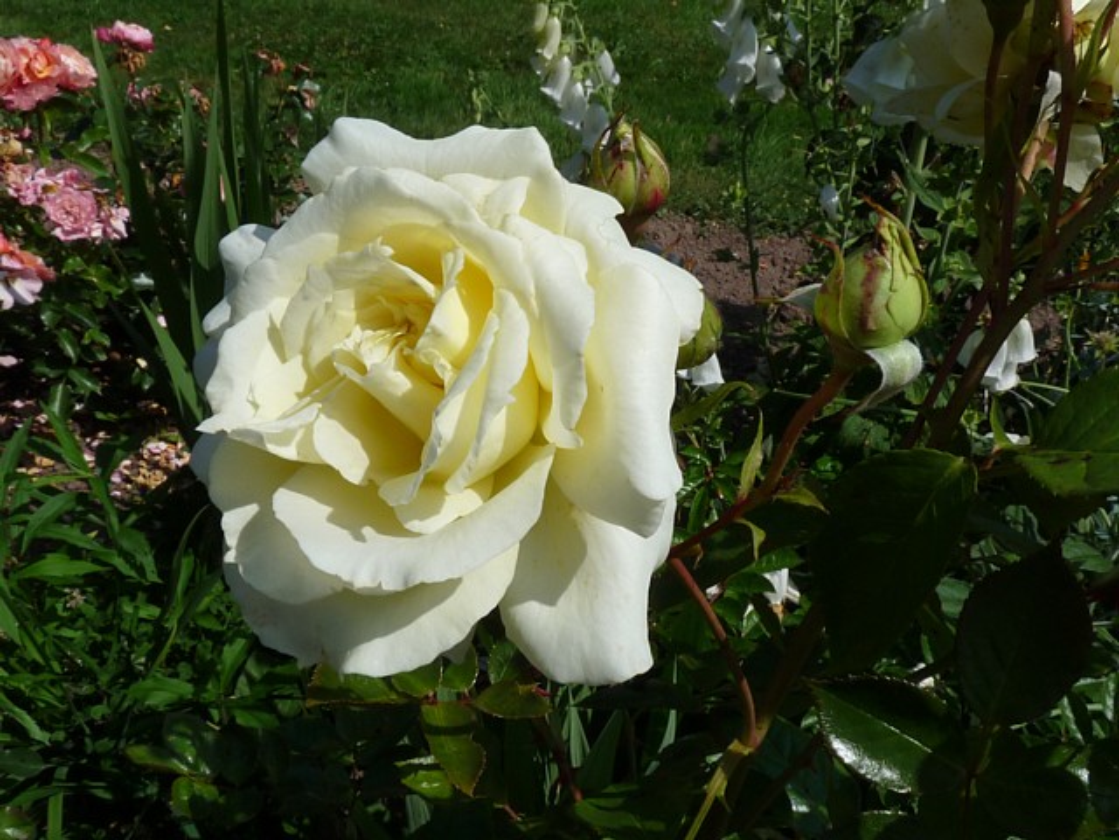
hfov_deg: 47.9
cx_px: 560
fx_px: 1261
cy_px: 420
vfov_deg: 36.8
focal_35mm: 39
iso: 100
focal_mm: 4.8
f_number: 8
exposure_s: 1/500
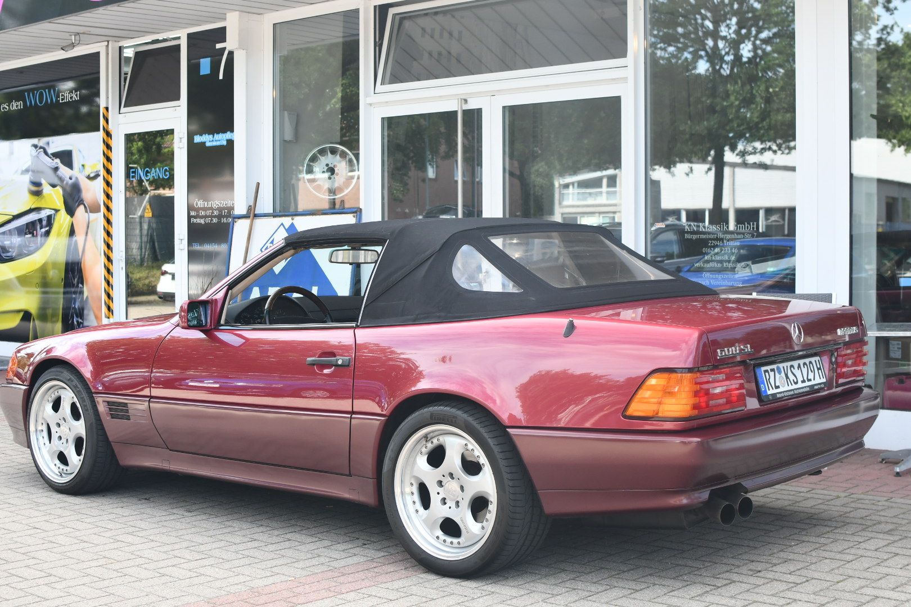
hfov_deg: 38.2
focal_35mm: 52
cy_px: 304
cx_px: 456
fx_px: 1316
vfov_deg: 26.0
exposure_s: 1/250
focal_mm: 35
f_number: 5
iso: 400
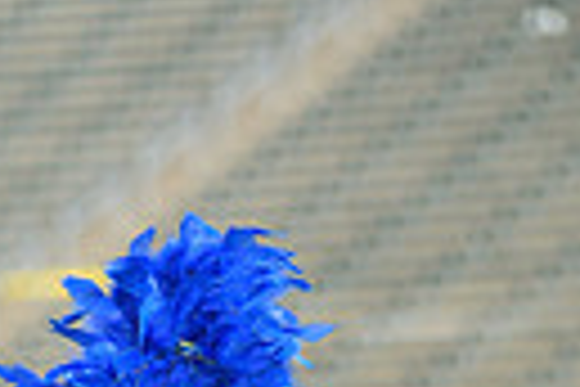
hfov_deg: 4.4
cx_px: 70
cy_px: 994
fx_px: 7588
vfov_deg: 2.9
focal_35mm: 471
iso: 125
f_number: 5.6
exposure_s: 1/800
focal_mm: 135
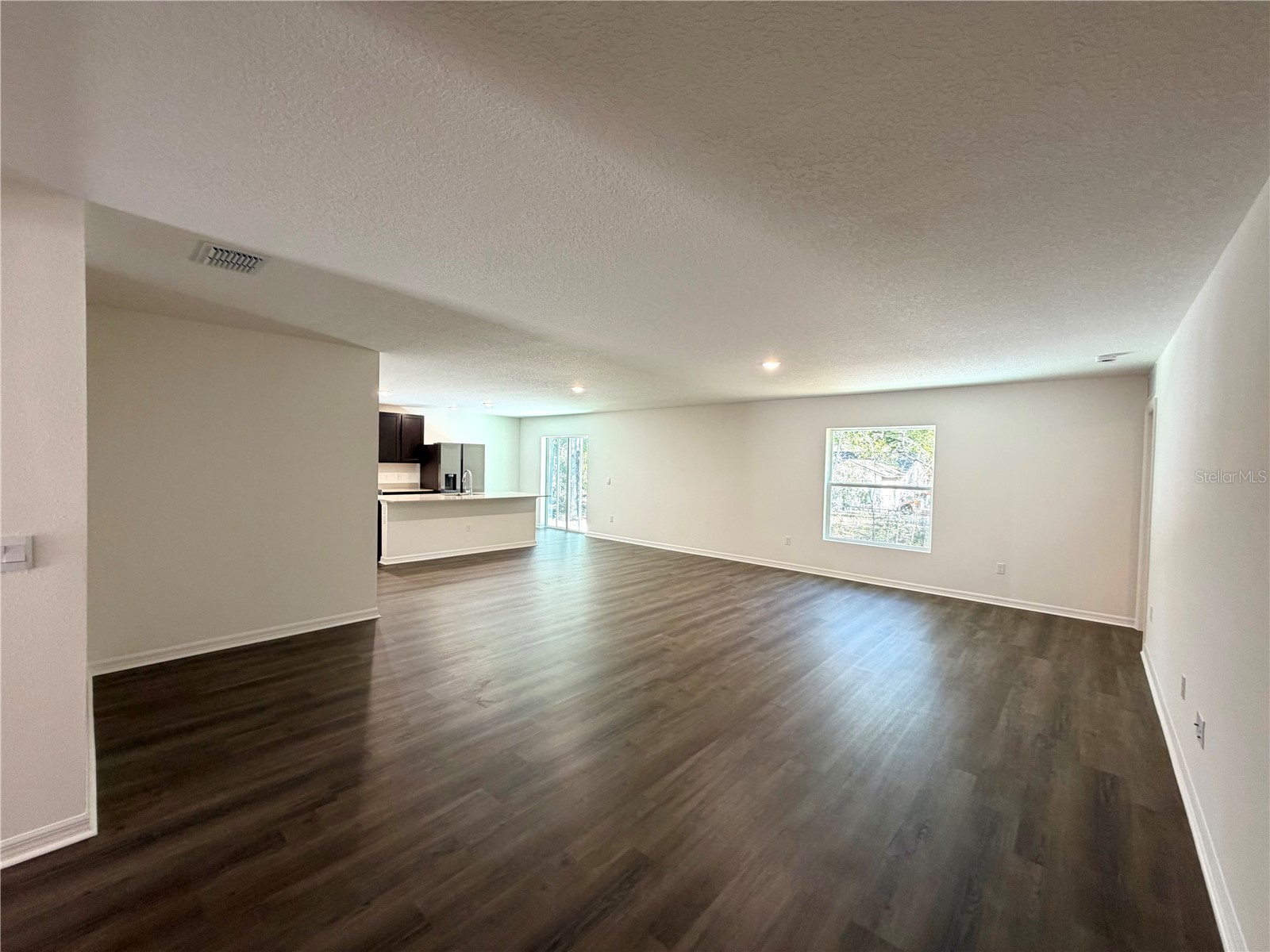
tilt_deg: -2.5
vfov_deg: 85.7
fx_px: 514
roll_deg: -1.0
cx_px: 635
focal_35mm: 14
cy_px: 476
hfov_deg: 102.1
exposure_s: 1/60
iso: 200
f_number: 2.2
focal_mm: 2.22
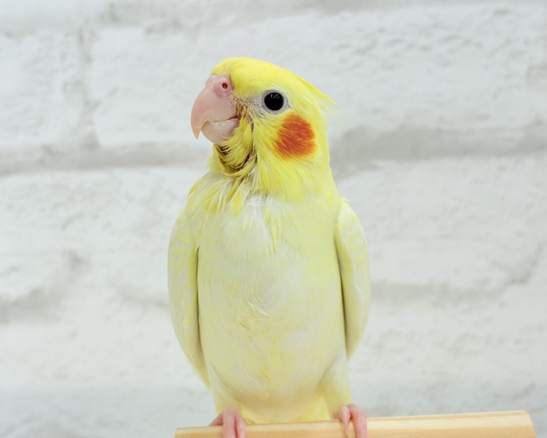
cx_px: 269
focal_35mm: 55
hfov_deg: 34.1
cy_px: 219
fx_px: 891
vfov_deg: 27.6
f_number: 1.6
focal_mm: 5.96
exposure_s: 1/100
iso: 50
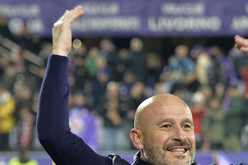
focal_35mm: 378
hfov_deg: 5.5
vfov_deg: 3.6
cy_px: 189
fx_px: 2604
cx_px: 185
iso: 3200
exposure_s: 1/500
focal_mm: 155
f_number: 5
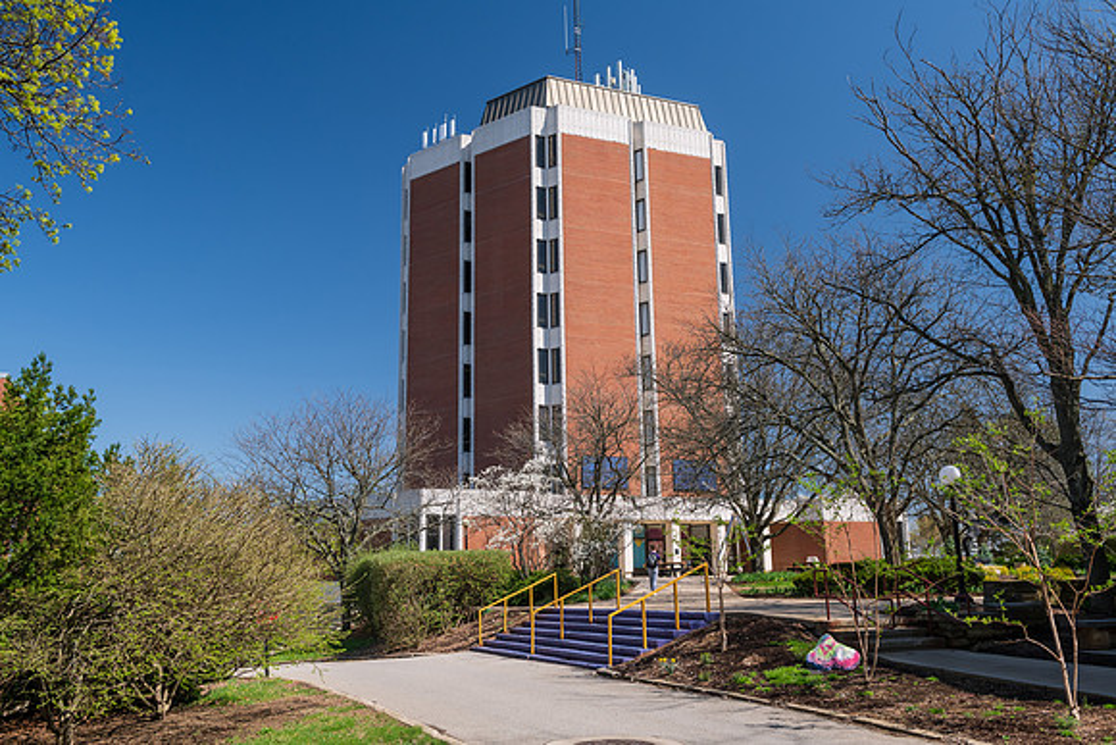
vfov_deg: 41.1
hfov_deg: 58.7
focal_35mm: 32
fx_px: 992
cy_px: 372
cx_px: 558
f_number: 6.3
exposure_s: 1/320
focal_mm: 32
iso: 320
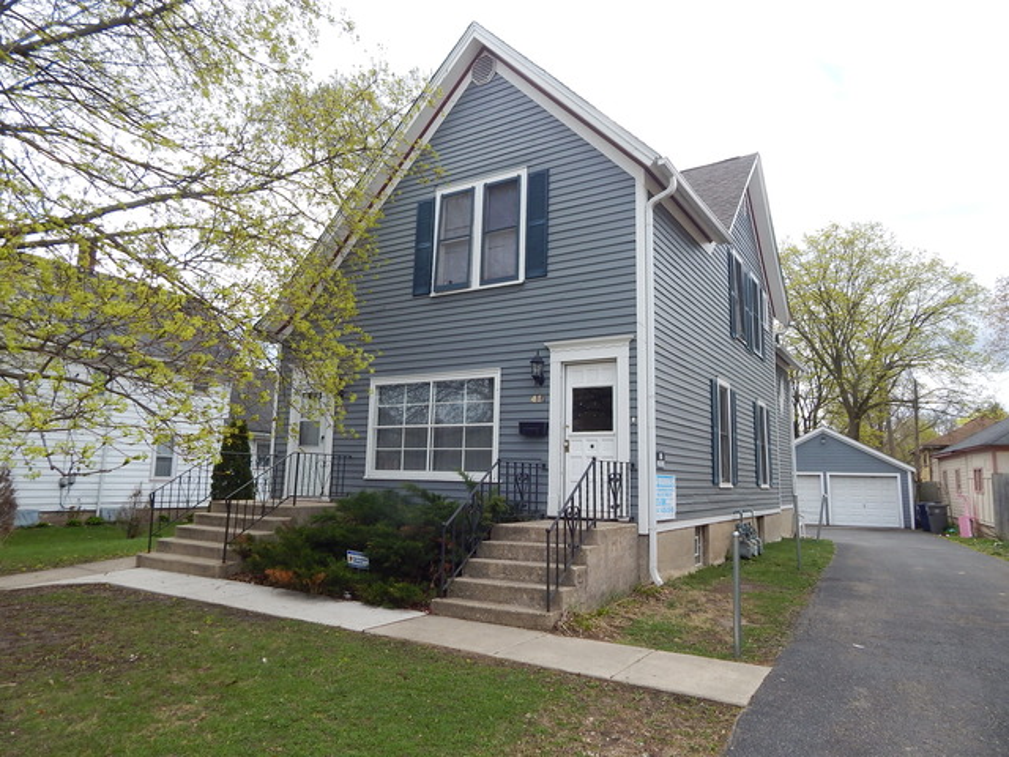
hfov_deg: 76.4
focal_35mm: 22
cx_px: 504
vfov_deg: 61.1
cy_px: 378
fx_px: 641
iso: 125
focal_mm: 4
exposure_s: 1/800
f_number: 3
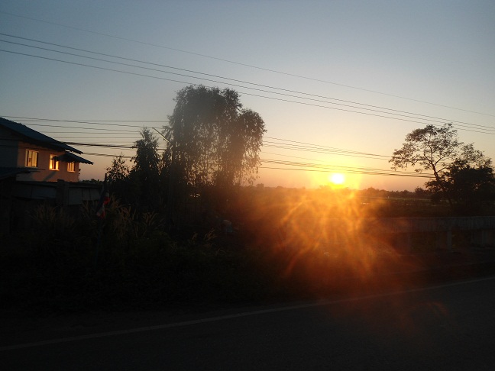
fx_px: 372
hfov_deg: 67.3
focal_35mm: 26
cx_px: 248
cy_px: 186
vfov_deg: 53.1
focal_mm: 4.7
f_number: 2.8
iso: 80
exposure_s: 1/500
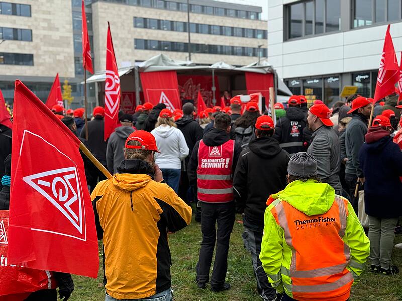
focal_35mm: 48
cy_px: 150
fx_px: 557
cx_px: 201
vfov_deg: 30.3
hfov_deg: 39.7
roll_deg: +1.5
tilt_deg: -2.6
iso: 64
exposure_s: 1/294
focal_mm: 6.76
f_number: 1.78
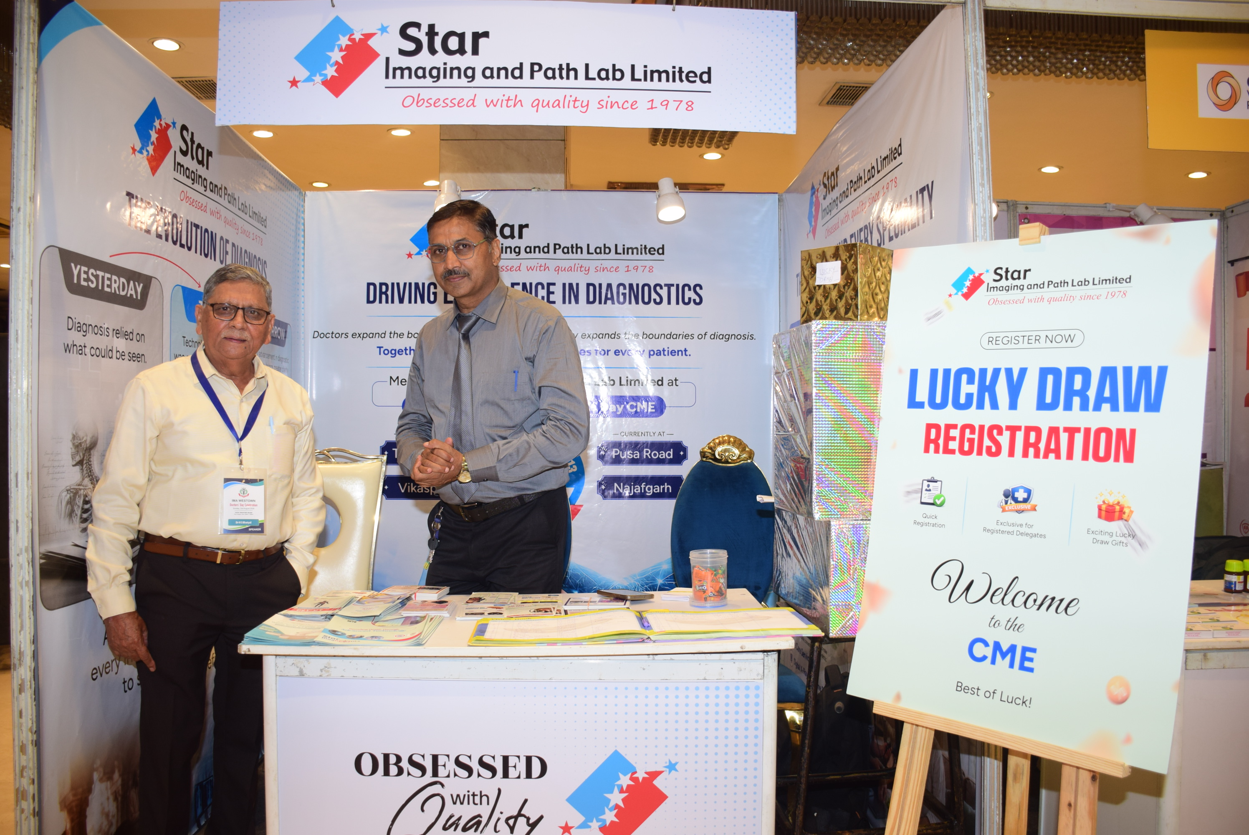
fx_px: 937
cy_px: 418
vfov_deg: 48.0
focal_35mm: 27
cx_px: 624
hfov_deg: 67.3
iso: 320
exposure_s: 1/125
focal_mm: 18
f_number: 3.5
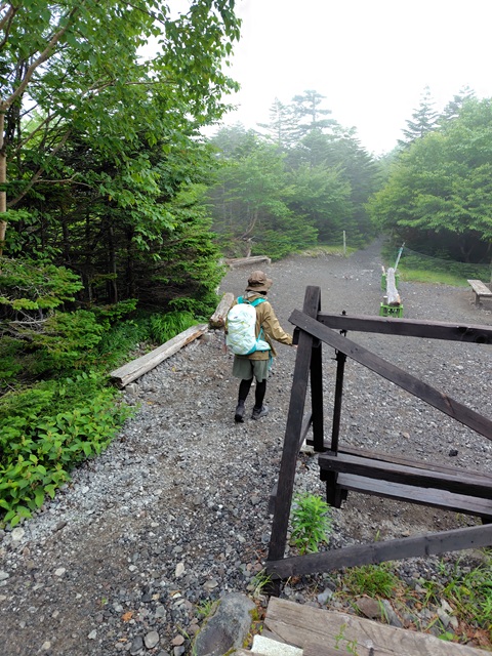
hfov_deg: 58.9
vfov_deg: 73.9
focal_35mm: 23
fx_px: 436
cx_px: 246
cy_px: 328
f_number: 1.9
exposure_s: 1/146
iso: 50
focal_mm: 5.6
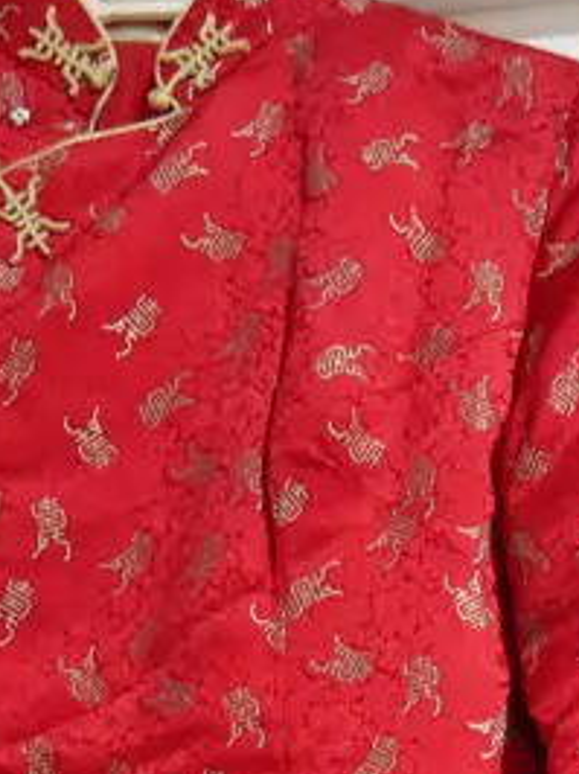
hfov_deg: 13.5
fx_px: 2412
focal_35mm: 108
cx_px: 576
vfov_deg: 17.3
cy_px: 959
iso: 1000
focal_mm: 14
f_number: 3.5
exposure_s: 1/60
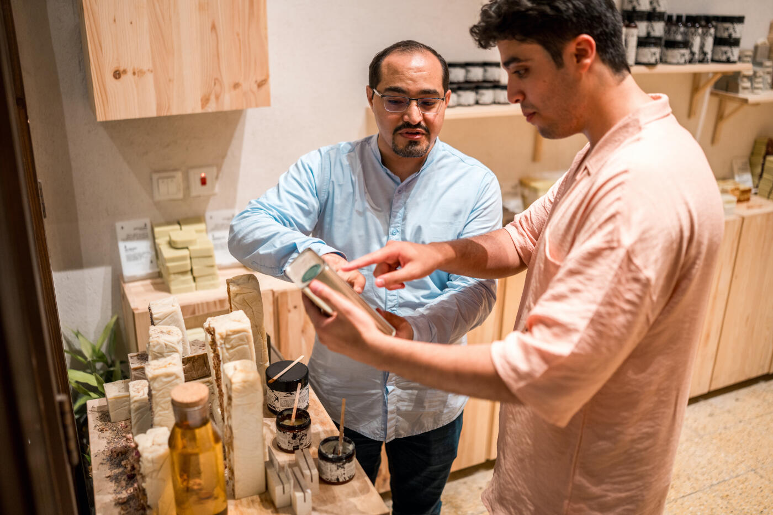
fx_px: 751
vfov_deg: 37.8
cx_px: 386
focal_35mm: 35
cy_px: 258
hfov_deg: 54.4
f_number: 1.4
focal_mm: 35
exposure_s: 1/250
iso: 640
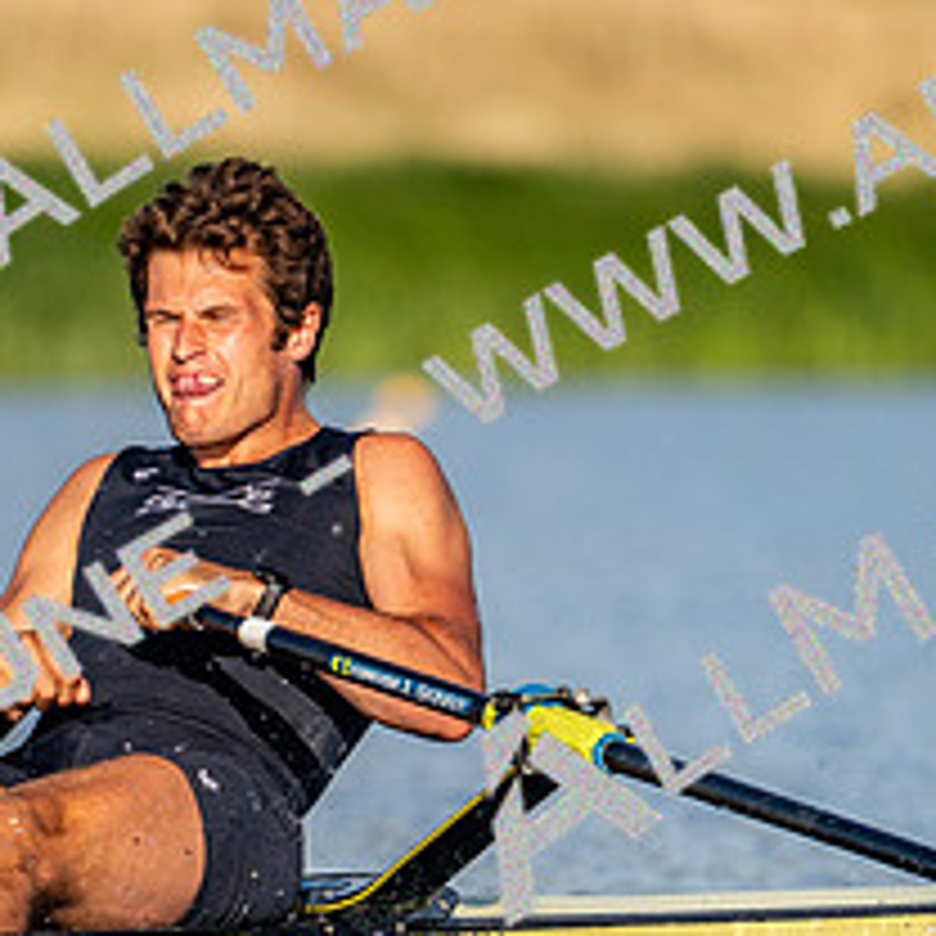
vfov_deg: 1.2
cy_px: 500
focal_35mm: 1424
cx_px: 94
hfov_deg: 1.2
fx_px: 43563
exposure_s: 1/2500
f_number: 4.5
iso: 220
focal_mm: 400
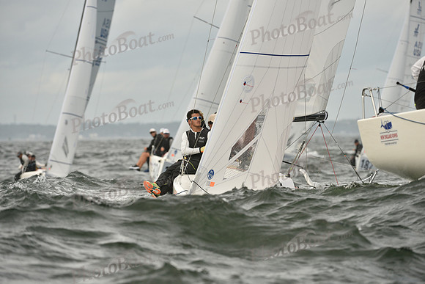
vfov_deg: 4.4
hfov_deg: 6.6
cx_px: 212
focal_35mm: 310
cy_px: 142
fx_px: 3660
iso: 320
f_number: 6.3
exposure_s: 1/1250
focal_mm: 310
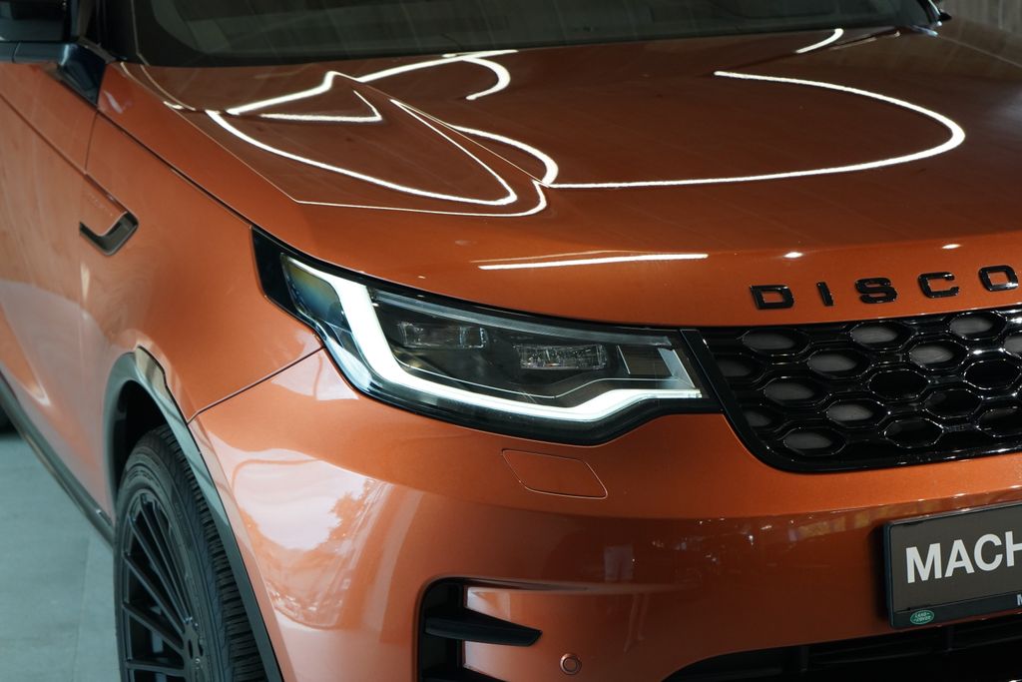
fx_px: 1987
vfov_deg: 19.5
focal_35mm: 70
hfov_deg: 28.8
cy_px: 341
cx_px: 511
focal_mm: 70
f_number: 5.6
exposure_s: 1/160
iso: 2500
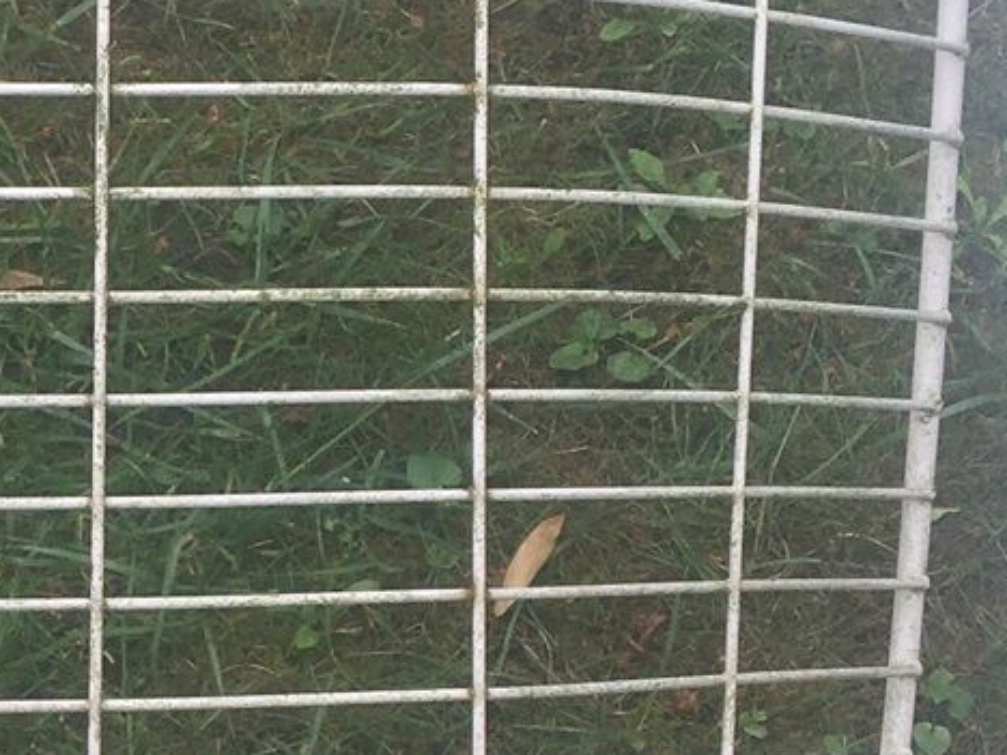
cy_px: 742
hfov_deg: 15.2
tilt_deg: -63.1
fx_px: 3607
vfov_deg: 11.8
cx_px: -269
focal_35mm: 124
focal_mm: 4.15
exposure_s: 1/530
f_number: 2.2
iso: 25
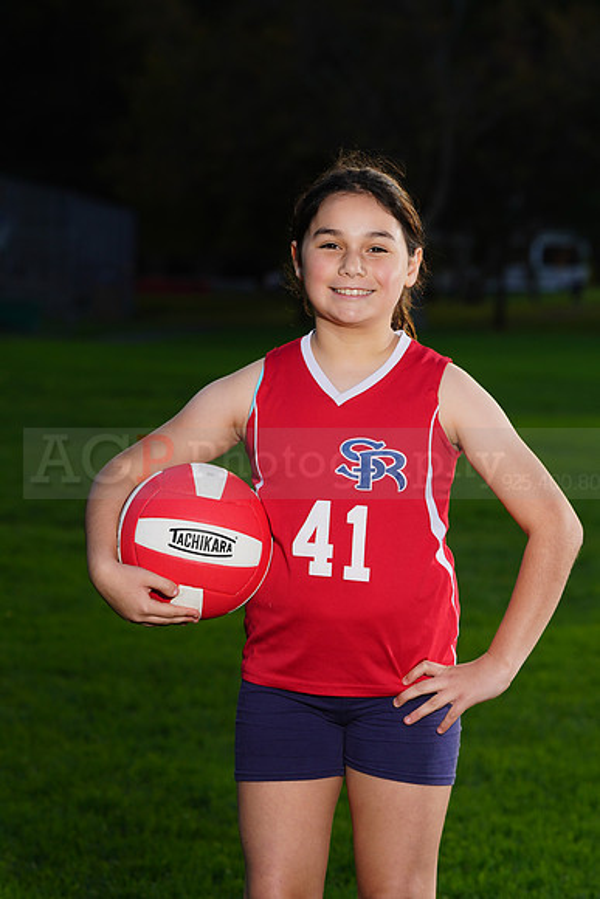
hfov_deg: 7.3
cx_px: 300
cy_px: 450
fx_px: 4722
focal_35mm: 189
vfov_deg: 10.9
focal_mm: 189
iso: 200
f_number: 10
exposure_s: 1/250
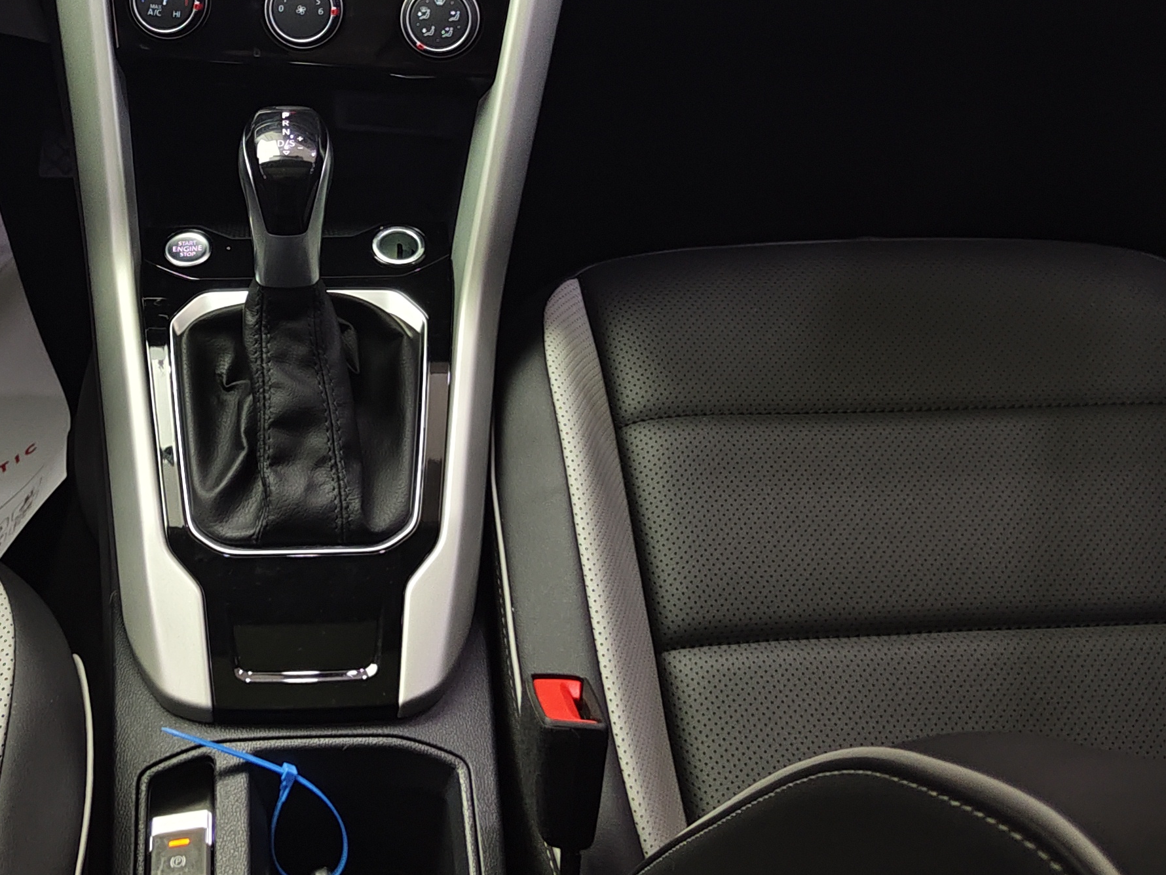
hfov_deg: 34.4
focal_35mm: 55
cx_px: 324
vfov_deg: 25.6
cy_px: 63
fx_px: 1853
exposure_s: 1/25
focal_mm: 5.56
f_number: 1.88
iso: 1946
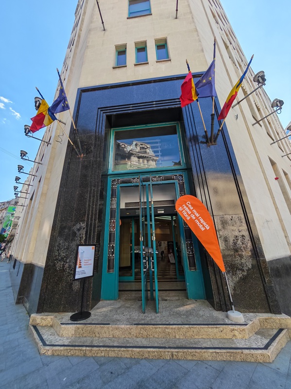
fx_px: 146
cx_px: 146
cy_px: 194
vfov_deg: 106.2
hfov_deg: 89.9
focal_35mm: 13
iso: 50
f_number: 2
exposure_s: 1/670
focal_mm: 1.82
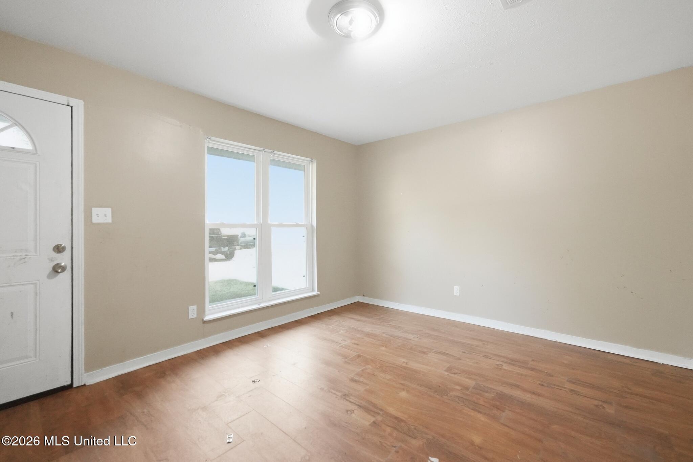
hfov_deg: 104.3
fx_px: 269
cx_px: 346
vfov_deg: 81.2
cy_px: 231
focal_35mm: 14
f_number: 5
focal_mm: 14
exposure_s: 1/125
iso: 8000
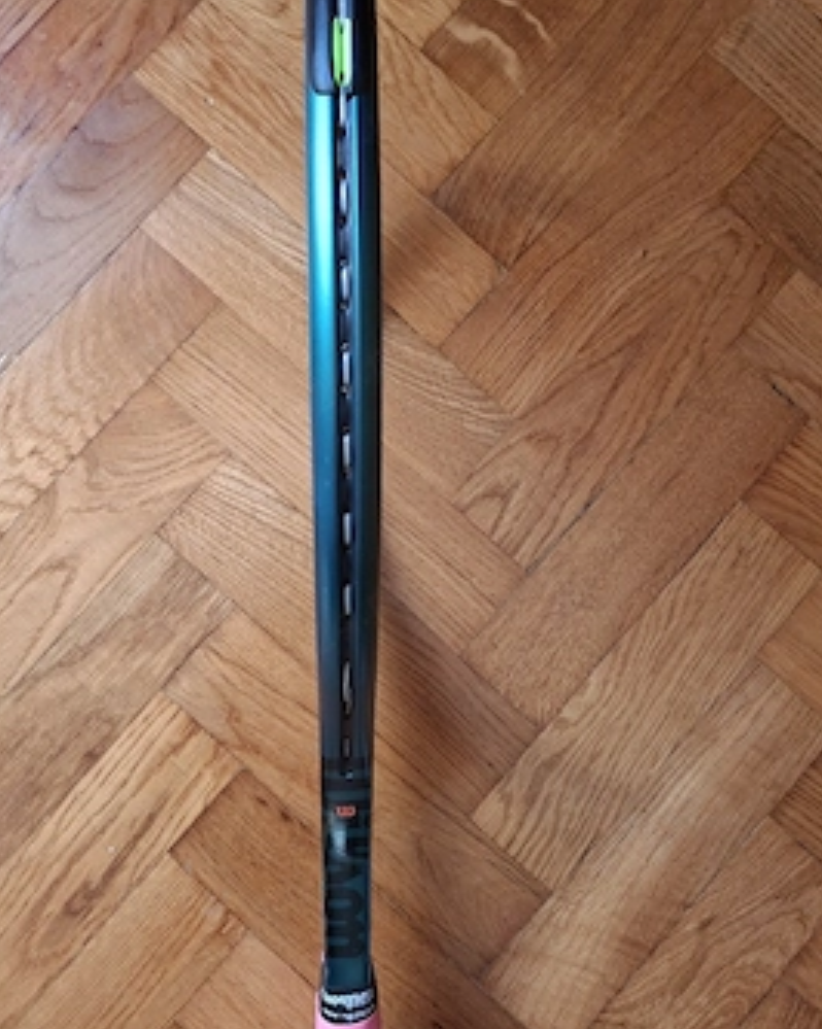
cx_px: 371
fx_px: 822
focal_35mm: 27
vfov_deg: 63.8
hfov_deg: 53.1
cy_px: 445
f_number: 1.8
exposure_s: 1/50
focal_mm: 5.54
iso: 200
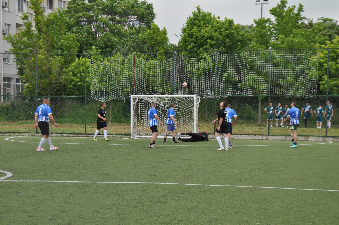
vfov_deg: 14.7
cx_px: 170
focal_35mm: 93
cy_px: 112
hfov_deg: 21.9
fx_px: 875
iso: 280
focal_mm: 62
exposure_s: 1/500
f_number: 5.6
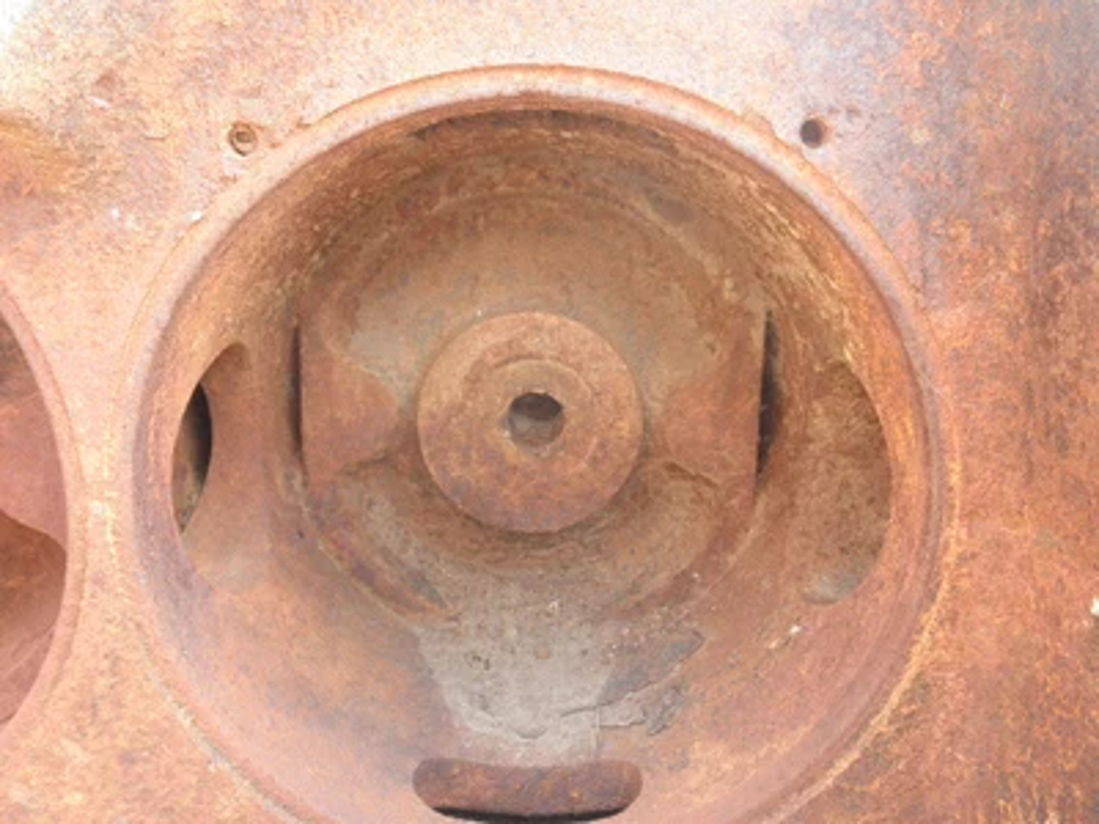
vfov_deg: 49.7
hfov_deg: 63.4
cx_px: 550
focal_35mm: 28
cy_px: 412
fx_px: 889
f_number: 3
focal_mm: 5
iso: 125
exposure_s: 1/30
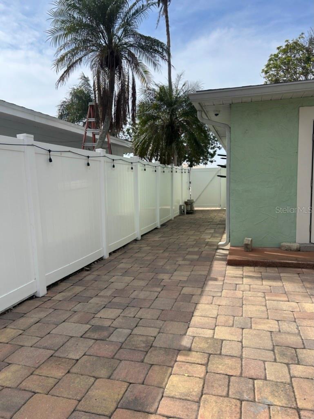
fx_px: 314
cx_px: 157
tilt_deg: -5.3
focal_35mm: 26
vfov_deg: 67.3
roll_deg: +1.7
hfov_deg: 53.1
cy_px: 210
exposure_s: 1/4630
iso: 50
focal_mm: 5.7
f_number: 1.5
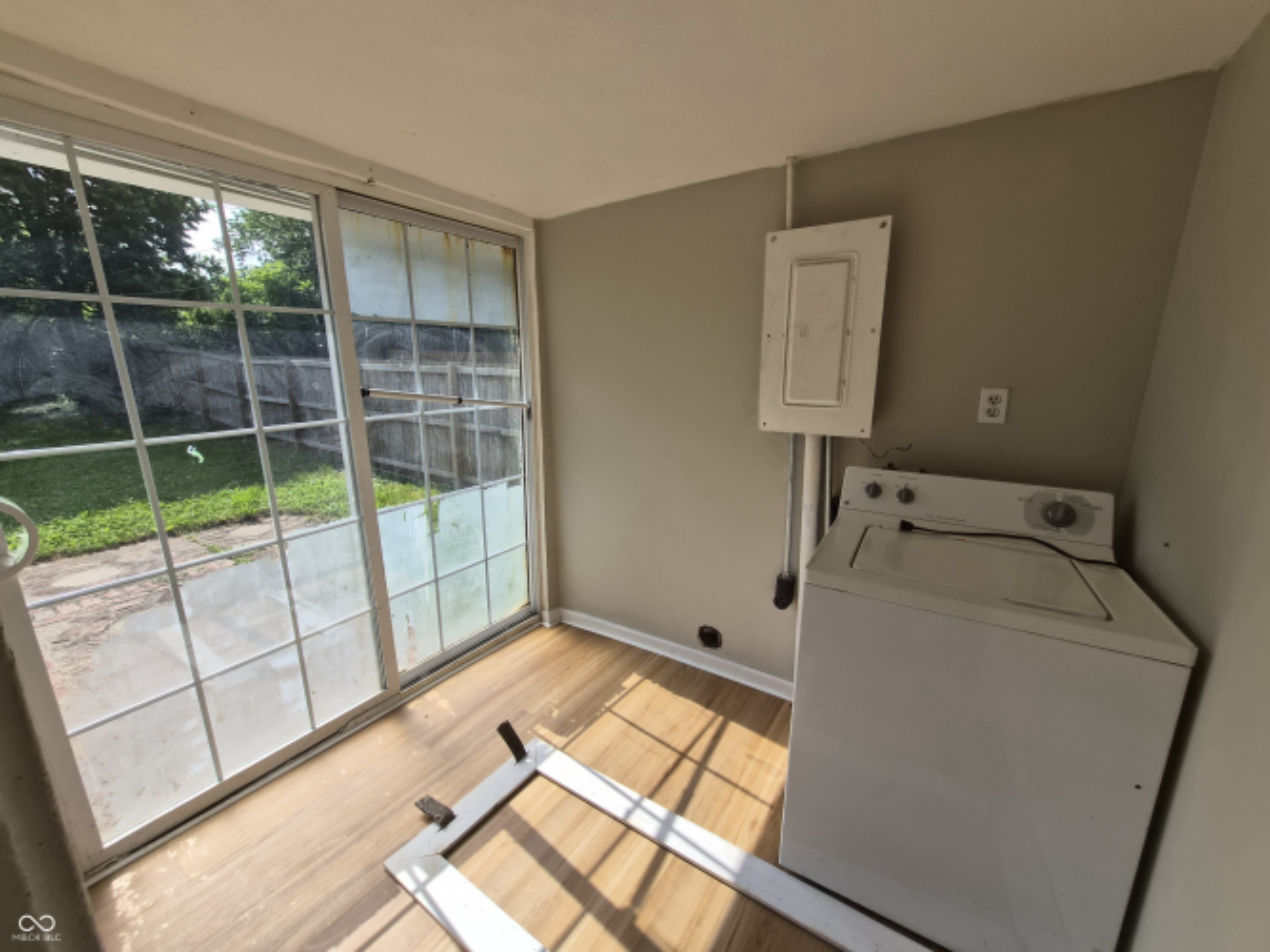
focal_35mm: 13
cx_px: 635
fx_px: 477
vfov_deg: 89.9
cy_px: 476
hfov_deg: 106.2
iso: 25
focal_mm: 1.7
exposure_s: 1/808
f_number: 2.2
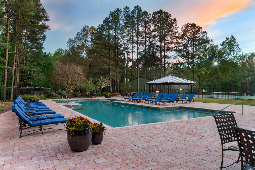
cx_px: 128
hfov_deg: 65.5
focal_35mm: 28
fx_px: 198
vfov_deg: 46.4
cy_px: 85
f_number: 14
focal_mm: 28
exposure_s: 2.5
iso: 50
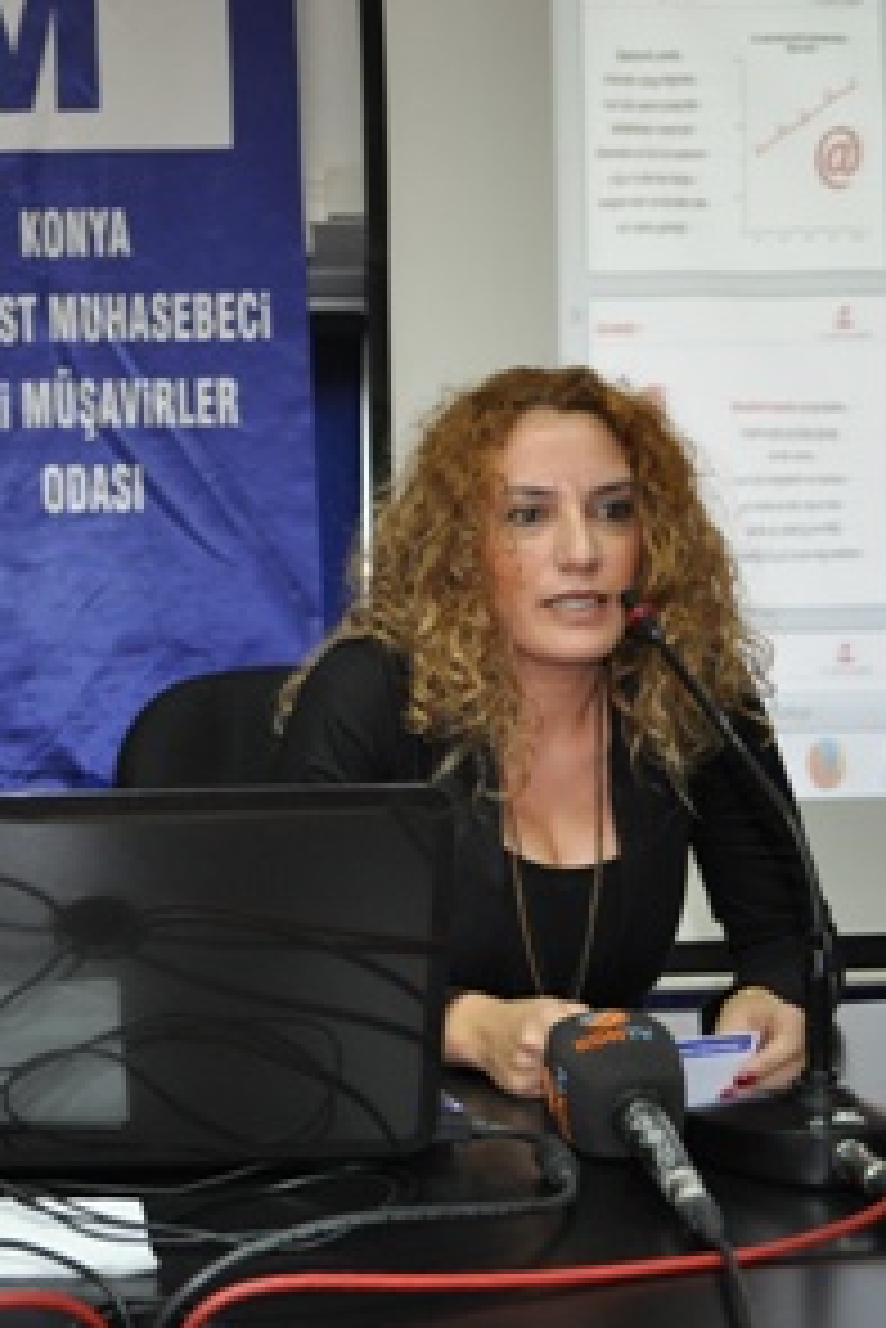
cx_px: 36
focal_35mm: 50
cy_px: 666
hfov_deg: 25.9
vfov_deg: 39.6
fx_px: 1844
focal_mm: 22
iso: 800
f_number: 3.8
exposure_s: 1/60
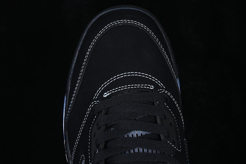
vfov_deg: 18.2
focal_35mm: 75
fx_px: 512
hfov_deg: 27.0
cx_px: 123
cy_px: 82
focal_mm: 50
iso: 160
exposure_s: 1/60
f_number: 6.3
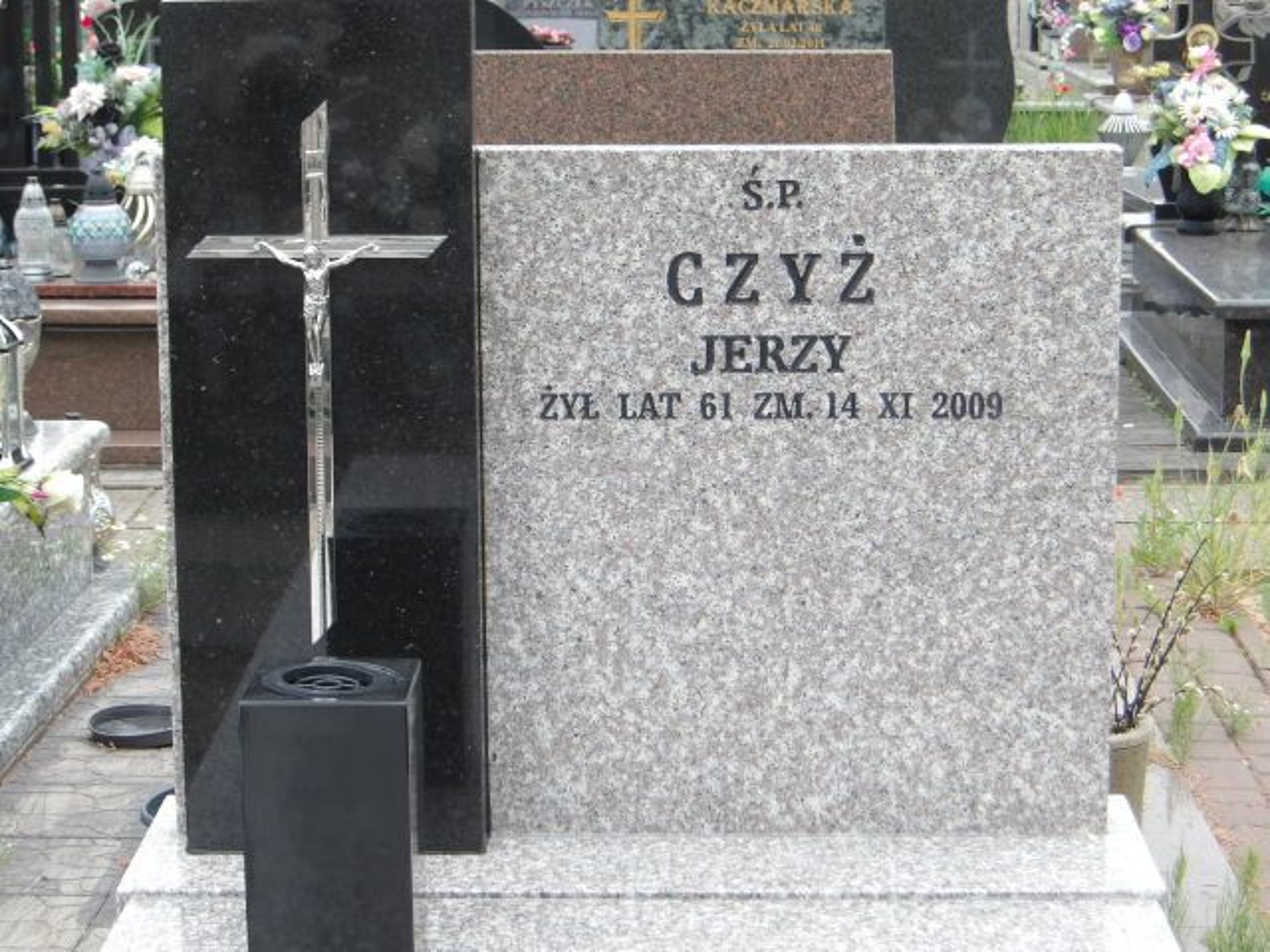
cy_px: 476
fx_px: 3192
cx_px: 635
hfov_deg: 22.5
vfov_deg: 17.0
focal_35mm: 87
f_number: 5.6
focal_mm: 15.6
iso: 109
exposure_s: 1/60
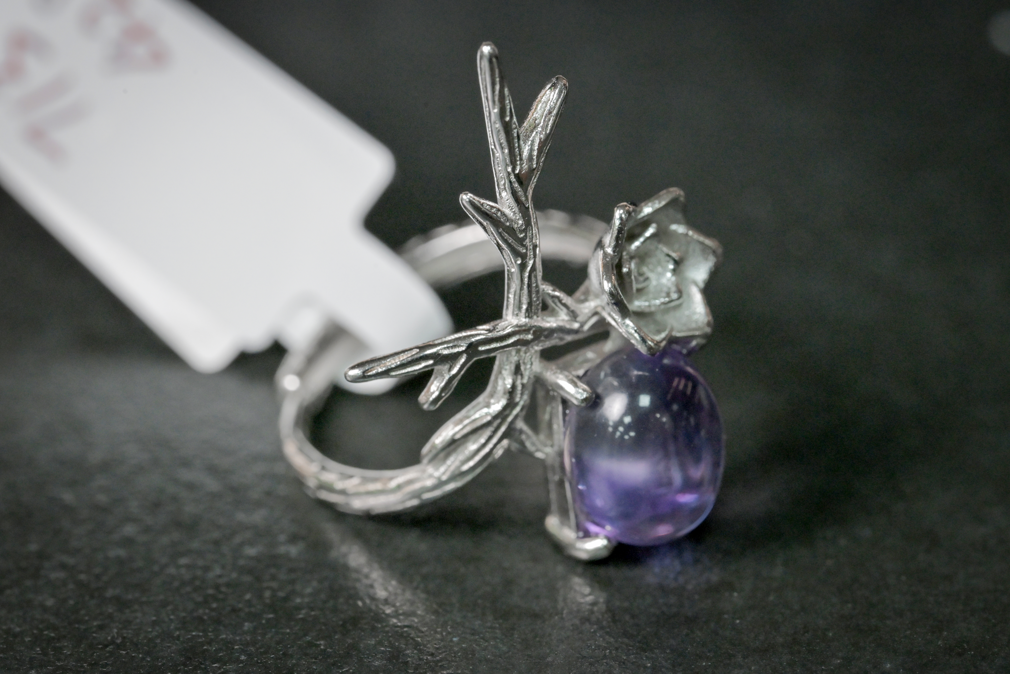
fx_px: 2946
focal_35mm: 105
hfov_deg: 19.5
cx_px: 505
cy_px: 337
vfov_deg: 13.0
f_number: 16
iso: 4500
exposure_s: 1/125
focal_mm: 105
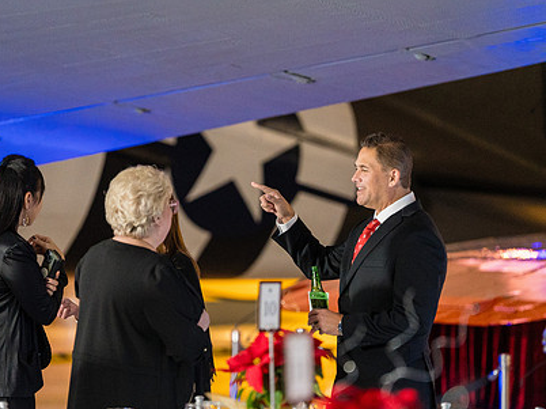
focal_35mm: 257
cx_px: 234
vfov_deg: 5.8
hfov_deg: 7.7
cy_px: 260
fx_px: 4051
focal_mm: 185
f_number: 2.8
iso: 3200
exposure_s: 1/250
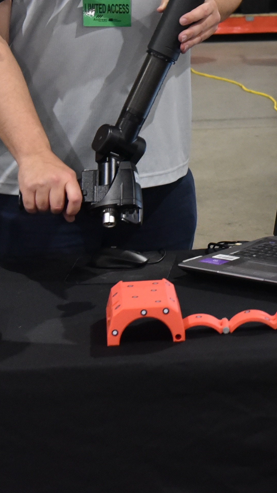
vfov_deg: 16.1
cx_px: 386
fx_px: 1710
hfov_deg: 9.1
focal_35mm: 131
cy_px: 12
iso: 4000
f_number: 5
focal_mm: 40
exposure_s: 1/100
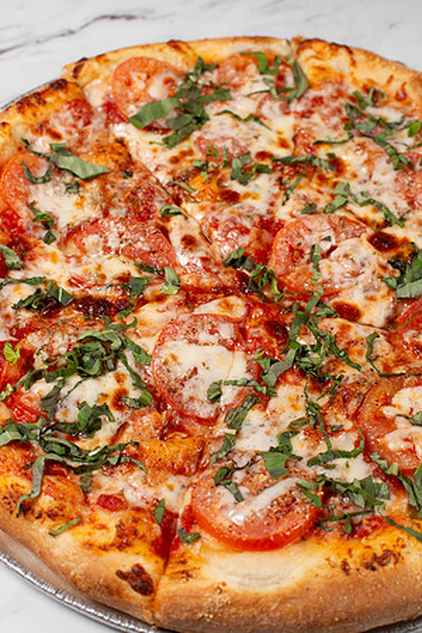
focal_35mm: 50
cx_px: 211
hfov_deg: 27.0
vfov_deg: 39.6
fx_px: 879
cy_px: 316
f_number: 7.1
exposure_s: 1/125
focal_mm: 50
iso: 200
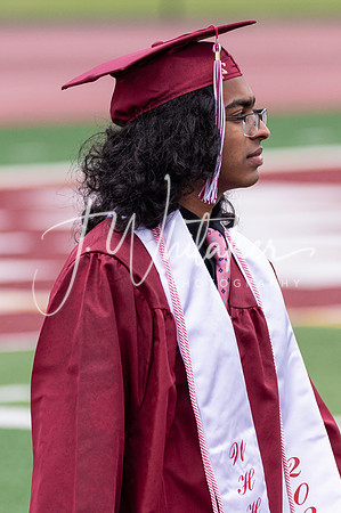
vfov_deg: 4.5
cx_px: 177
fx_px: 6477
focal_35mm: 455
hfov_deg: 3.0
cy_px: 236
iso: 1600
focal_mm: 280
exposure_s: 1/320
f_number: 5.6
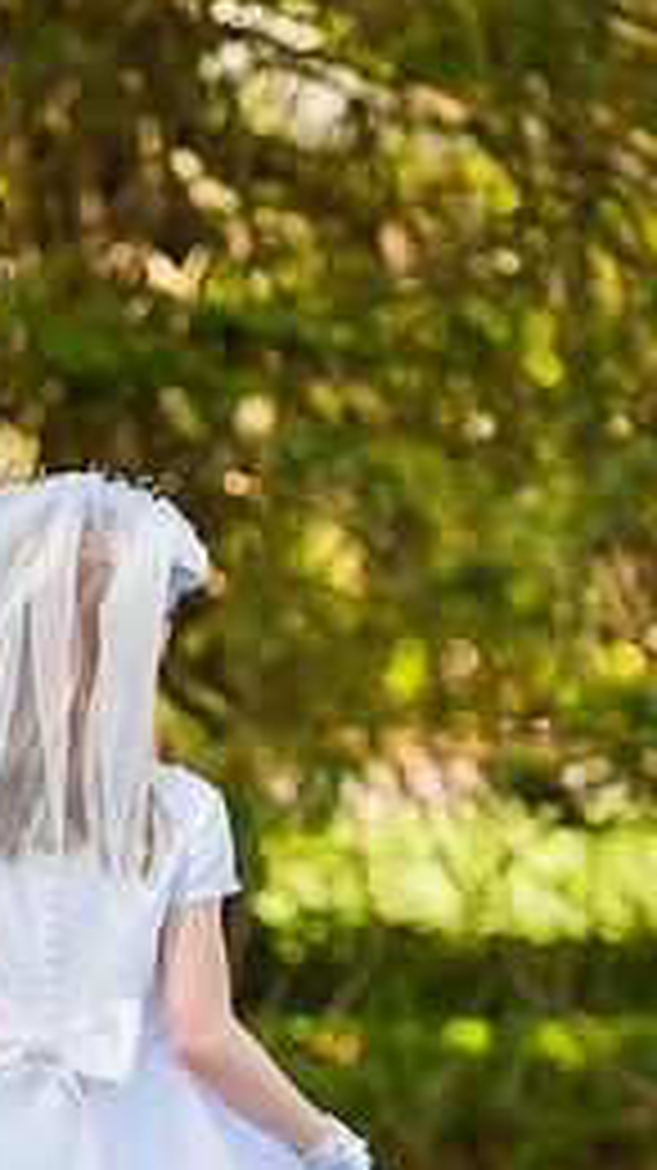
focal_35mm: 210
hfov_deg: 5.8
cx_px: 34
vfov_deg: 10.2
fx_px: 6512
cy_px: 1004
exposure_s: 1/800
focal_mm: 116
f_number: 3.2
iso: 200
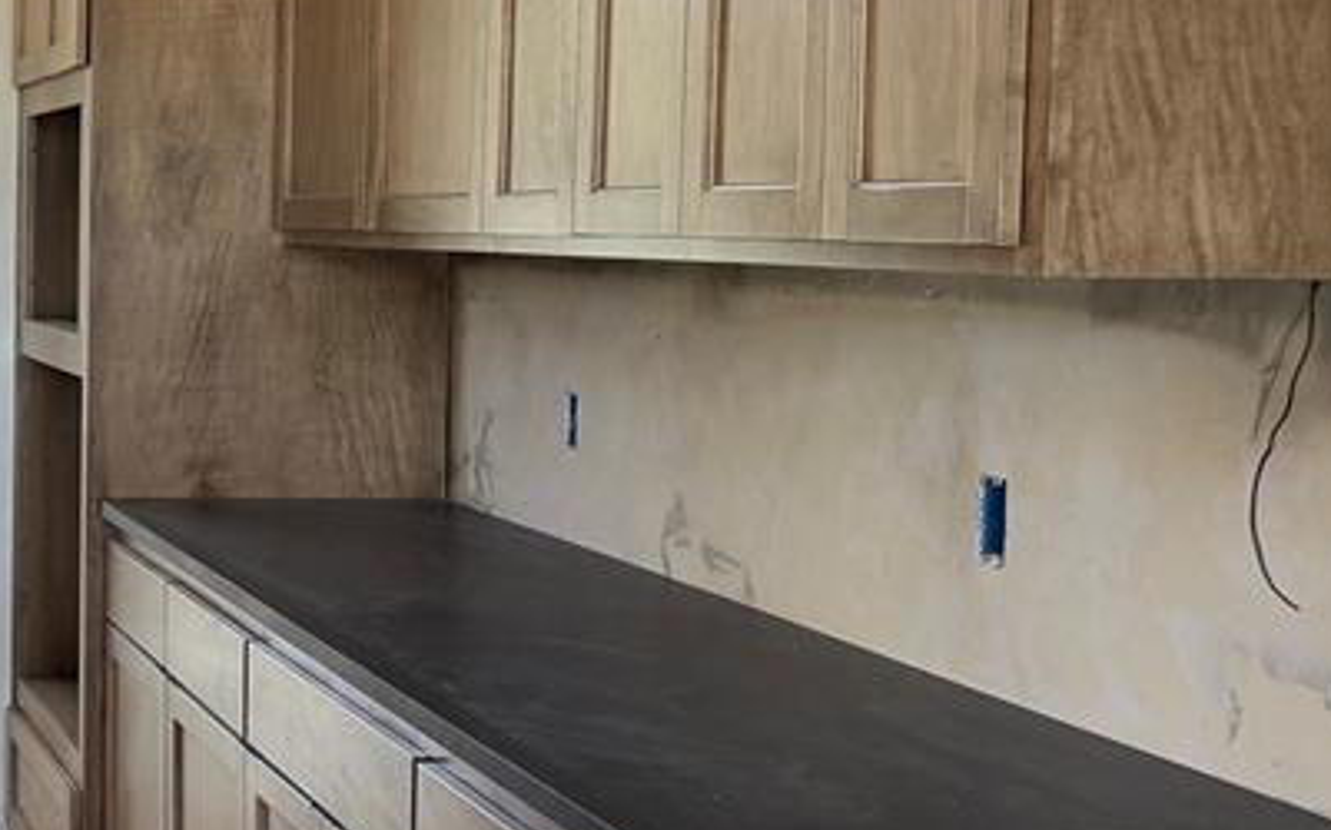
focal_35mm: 65
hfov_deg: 28.1
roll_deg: +0.5
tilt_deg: -3.0
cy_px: 339
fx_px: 2356
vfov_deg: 20.0
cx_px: -216
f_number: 1.78
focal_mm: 6.76
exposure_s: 1/121
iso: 160
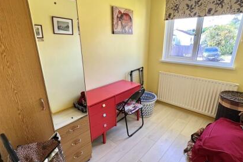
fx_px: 128
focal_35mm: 19
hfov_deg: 86.9
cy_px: 86
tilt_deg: -19.5
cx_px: 121
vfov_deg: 64.5
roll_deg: +1.1
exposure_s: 1/99
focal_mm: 1.57
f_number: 1.8
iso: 50
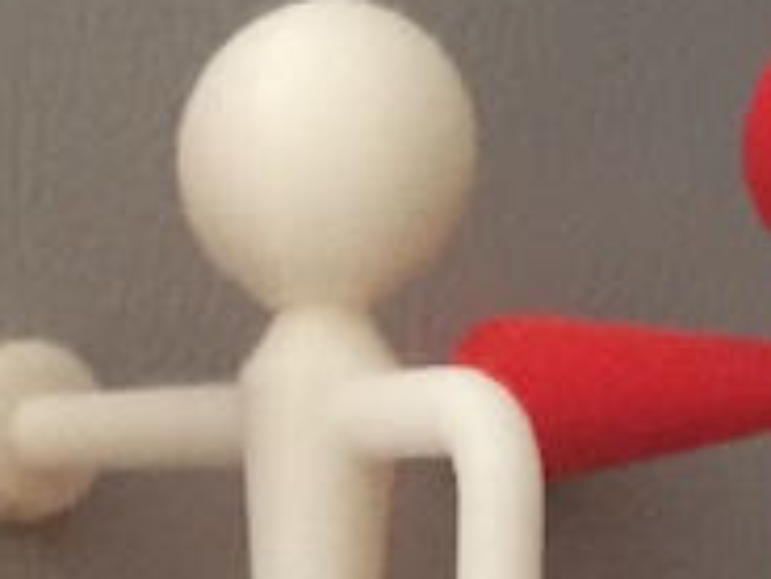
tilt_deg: -10.0
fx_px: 3586
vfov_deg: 8.5
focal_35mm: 161
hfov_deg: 12.1
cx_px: -42
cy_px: 1322
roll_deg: +0.5
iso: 200
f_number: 2.2
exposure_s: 1/8
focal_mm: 4.15
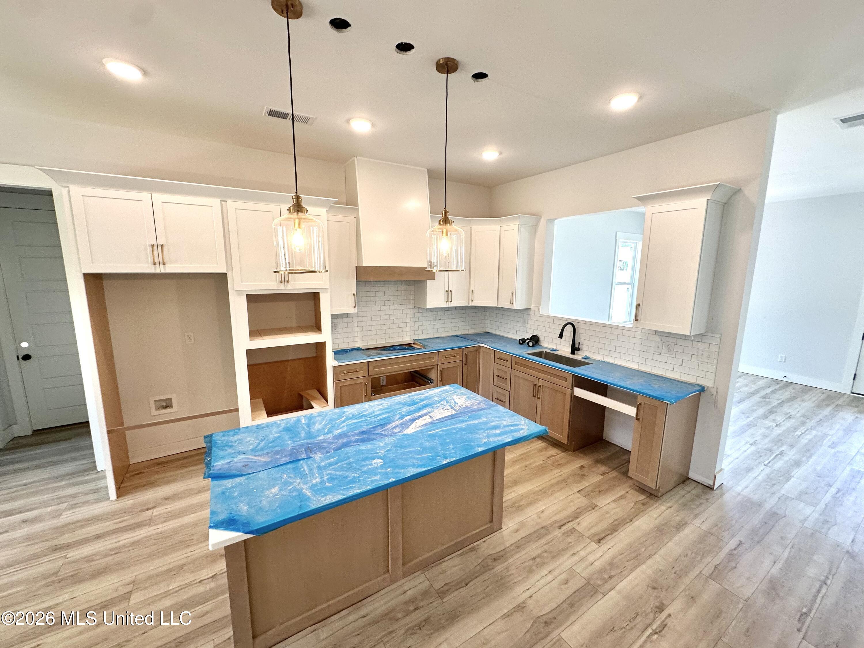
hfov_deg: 102.1
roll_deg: -1.7
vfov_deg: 85.7
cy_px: 324
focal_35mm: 14
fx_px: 349
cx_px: 432
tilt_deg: -7.8
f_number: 2.2
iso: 125
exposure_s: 1/120
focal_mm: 2.22
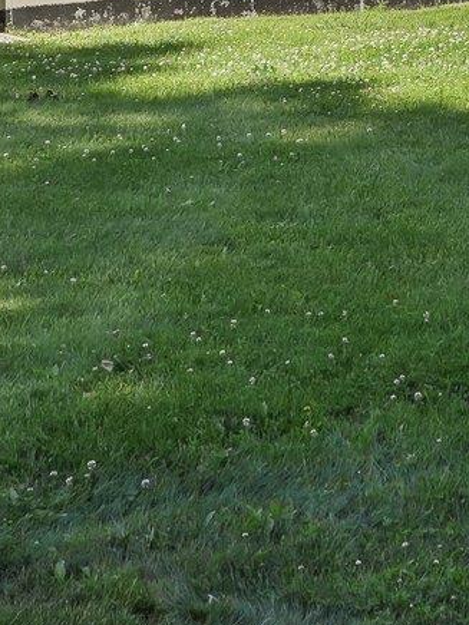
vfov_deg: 13.4
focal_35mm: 140
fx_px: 2529
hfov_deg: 10.5
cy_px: -282
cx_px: 402
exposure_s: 1/200
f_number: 8
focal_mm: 31
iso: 100
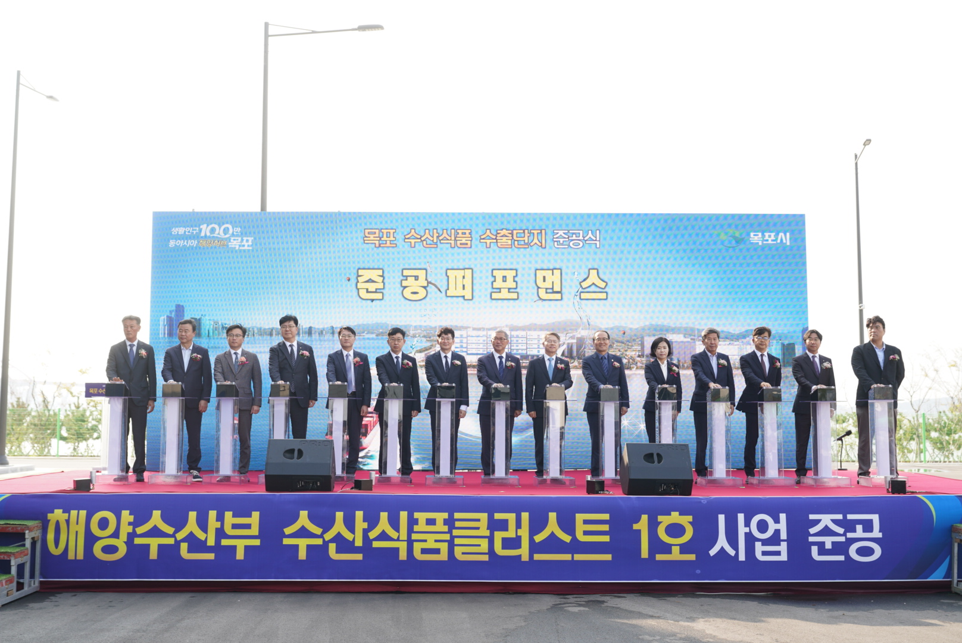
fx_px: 1123
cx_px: 481
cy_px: 322
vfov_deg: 31.9
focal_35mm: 42
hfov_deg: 46.4
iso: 100
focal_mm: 42
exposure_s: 1/160
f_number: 4
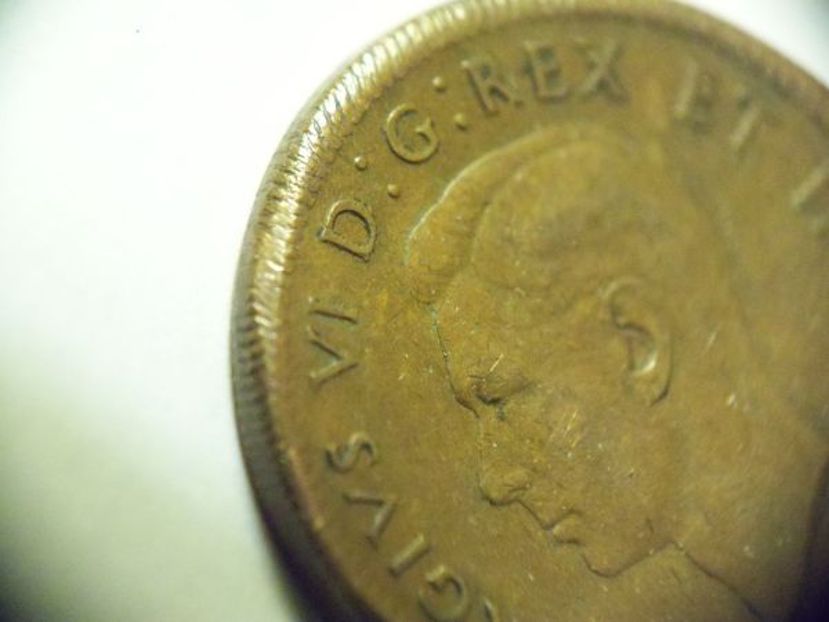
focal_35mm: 106
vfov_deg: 14.0
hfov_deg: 18.5
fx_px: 2539
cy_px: 311
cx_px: 414
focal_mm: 18.8
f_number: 4.2
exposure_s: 1/60
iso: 1600
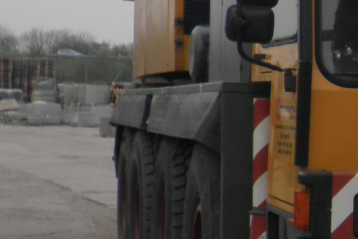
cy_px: 130
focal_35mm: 137
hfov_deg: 13.3
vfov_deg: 10.0
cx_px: 663
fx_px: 1363
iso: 64
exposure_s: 1/50
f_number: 9.4
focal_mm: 5.9
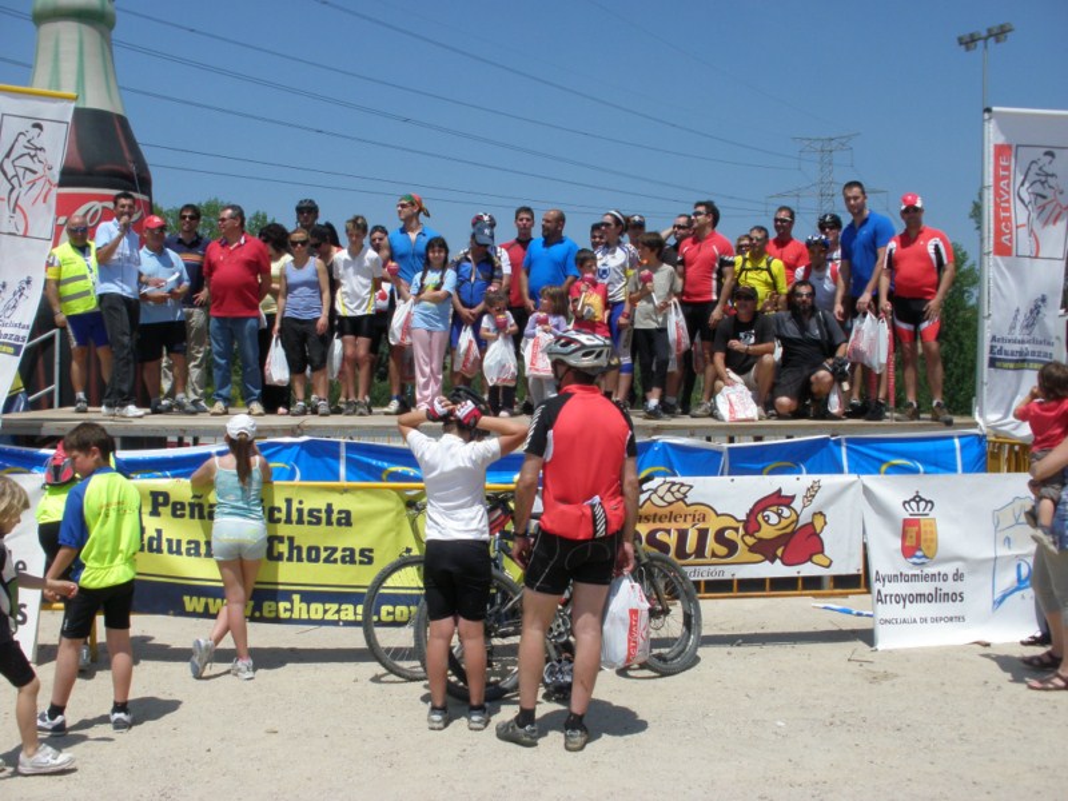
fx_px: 1111
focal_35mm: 36
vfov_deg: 39.7
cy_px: 400
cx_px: 534
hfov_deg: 51.4
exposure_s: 1/500
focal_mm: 6.3
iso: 64
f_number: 5.6
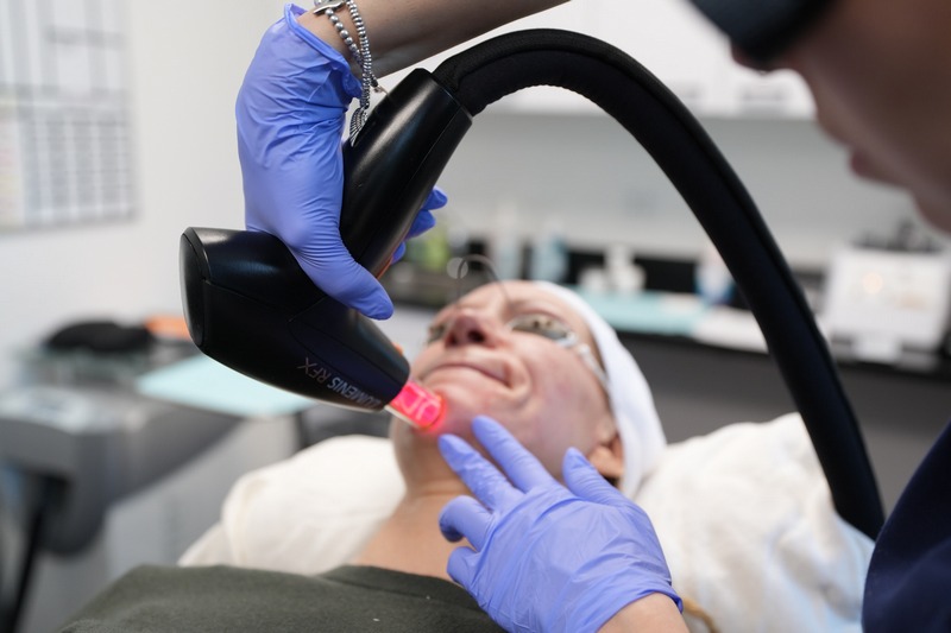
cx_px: 476
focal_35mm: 35
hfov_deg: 54.4
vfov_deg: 37.8
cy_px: 316
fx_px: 924
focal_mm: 35
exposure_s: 1/60
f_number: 2.8
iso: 640
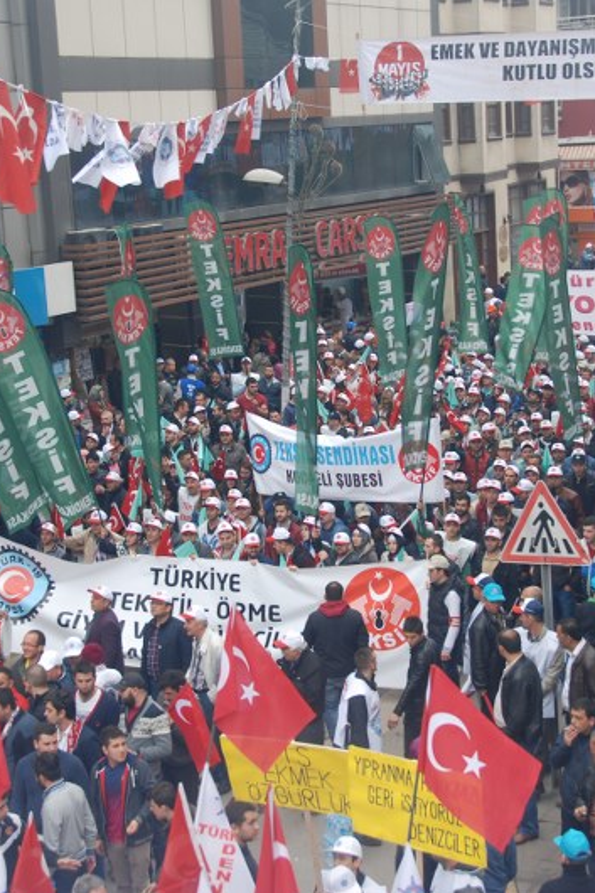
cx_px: 327
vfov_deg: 30.6
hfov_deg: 20.7
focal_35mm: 66
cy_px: 450
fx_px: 1631
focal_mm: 29
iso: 160
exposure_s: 1/125
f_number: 5.6
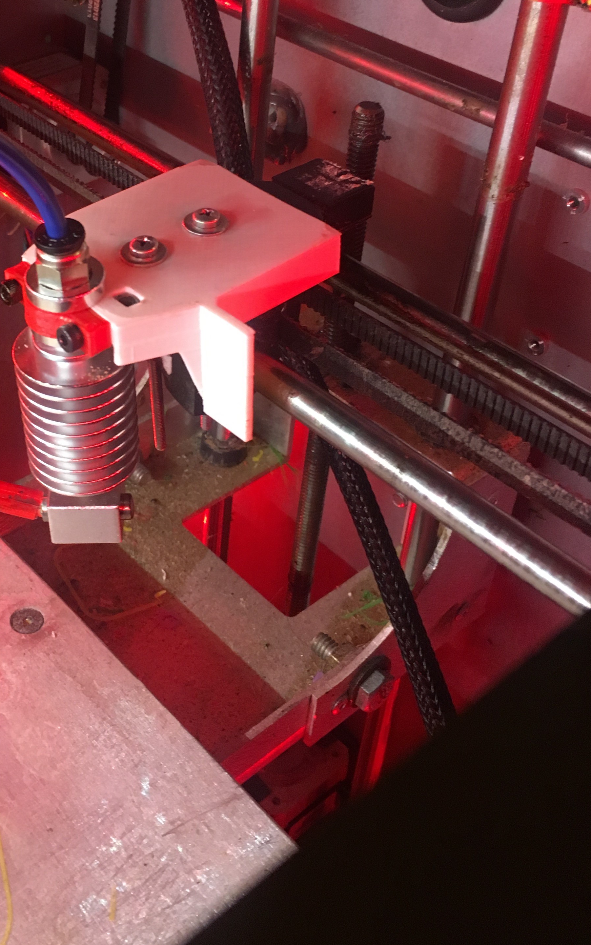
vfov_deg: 45.7
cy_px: 335
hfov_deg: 29.4
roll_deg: -0.7
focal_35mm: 43
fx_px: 1108
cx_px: 151
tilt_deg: -34.1
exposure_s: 1/30
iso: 160
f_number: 2.2
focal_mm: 4.15
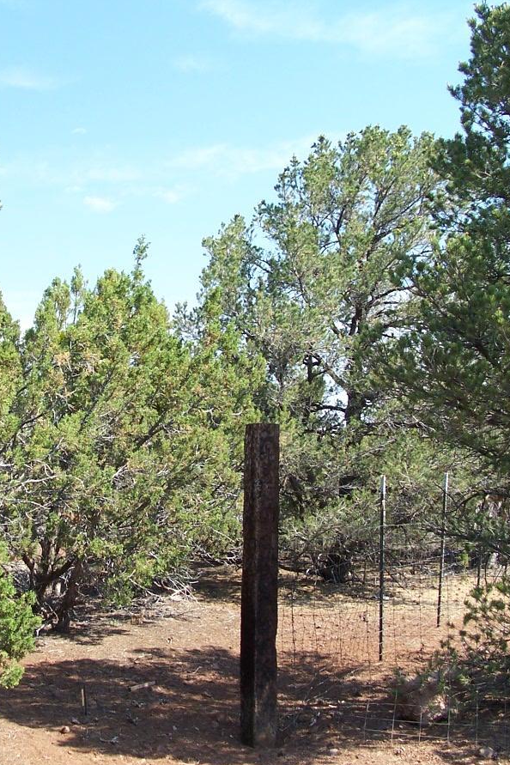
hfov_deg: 27.1
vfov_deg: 40.3
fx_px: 1041
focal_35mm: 49
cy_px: 385
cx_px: 124
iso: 80
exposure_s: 1/500
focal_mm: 6
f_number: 2.8
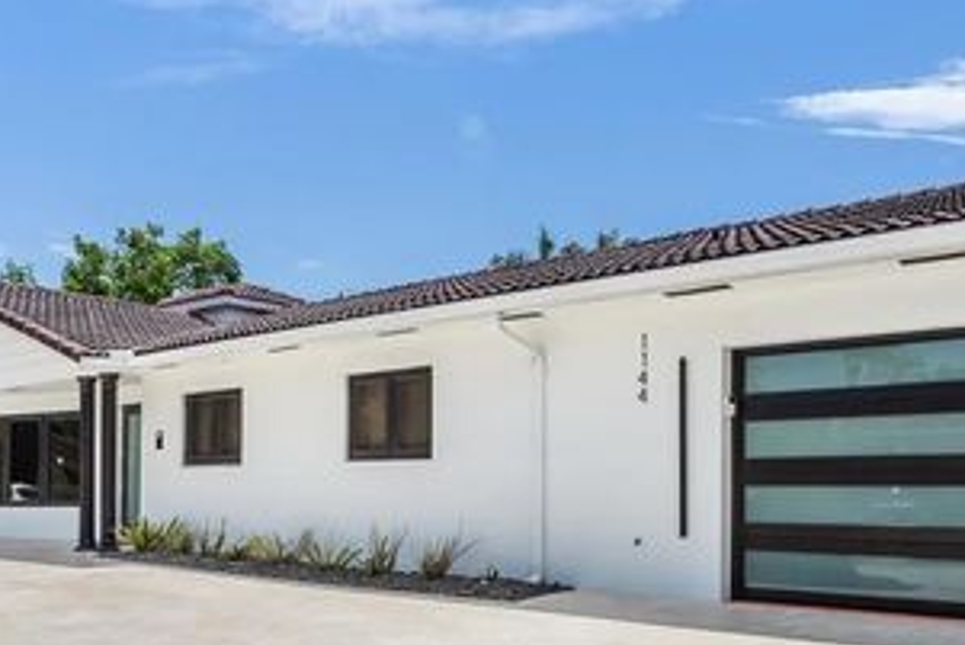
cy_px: 475
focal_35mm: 34
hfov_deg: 55.8
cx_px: 503
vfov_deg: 38.0
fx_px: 912
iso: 250
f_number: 14
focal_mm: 16
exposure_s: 1/250
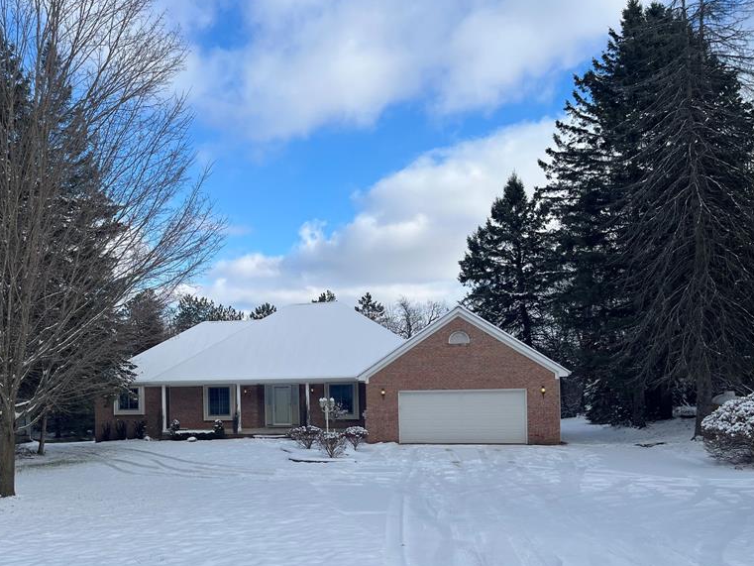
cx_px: 260
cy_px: 373
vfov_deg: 40.3
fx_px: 762
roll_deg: +0.6
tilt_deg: -0.9
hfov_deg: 51.8
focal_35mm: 35
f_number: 1.6
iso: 50
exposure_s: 1/3745
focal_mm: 5.1
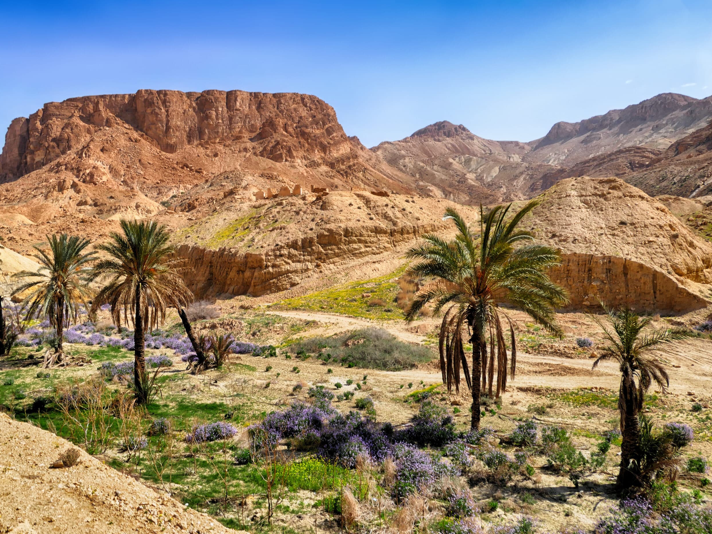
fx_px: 576
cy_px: 276
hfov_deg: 63.1
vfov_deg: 49.7
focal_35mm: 28
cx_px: 303
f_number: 7.1
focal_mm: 9.1
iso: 125
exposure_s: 1/500
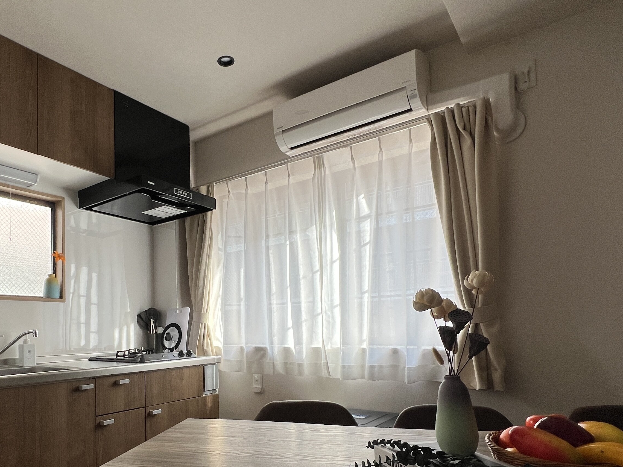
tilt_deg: +1.7
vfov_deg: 57.4
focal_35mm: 23
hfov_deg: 72.3
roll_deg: +1.0
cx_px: 221
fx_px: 414
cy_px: 317
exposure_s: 1/99
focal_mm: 1.57
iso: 64
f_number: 1.8
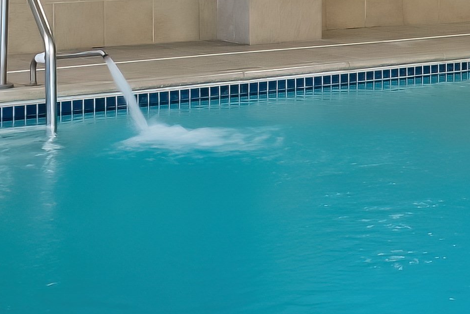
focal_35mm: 107
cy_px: -2
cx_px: 674
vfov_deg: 12.7
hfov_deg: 17.4
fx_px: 1398
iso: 400
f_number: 10
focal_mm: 24
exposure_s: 1/6
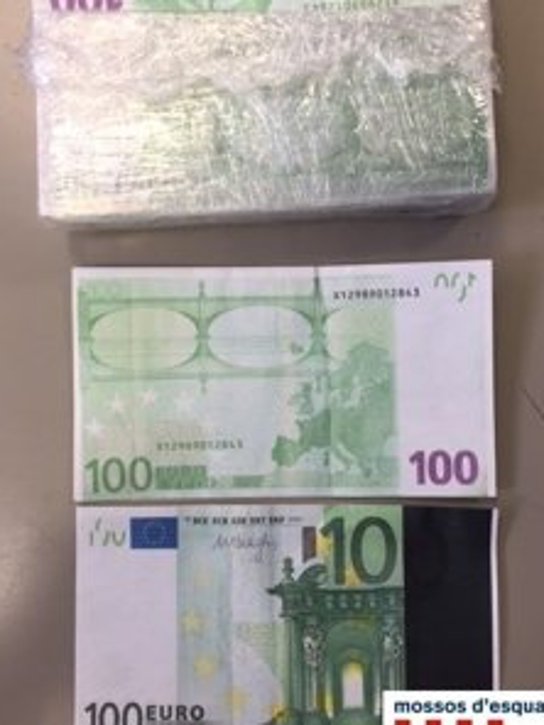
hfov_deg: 41.8
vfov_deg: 53.9
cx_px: 277
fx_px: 712
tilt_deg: -86.1
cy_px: 344
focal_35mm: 34
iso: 40
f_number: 2.2
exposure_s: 1/50
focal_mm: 4.15
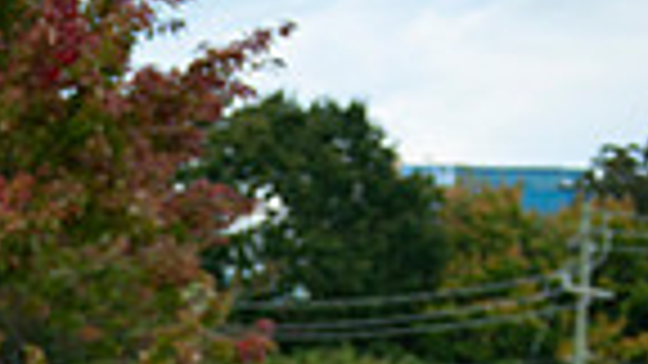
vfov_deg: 8.9
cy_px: 849
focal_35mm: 124
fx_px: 2131
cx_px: 74
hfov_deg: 17.1
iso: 200
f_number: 2.8
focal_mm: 38
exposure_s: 1/400
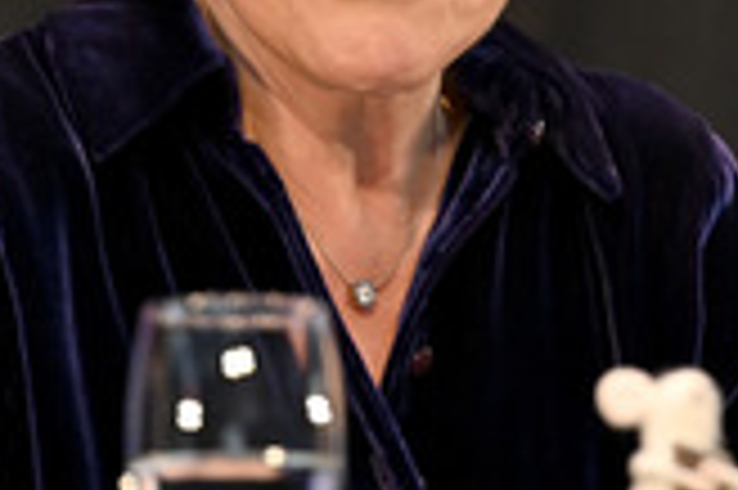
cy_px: -9
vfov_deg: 2.5
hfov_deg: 3.8
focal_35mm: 549
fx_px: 11243
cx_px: 335
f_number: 2.8
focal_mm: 200
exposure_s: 1/400
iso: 800
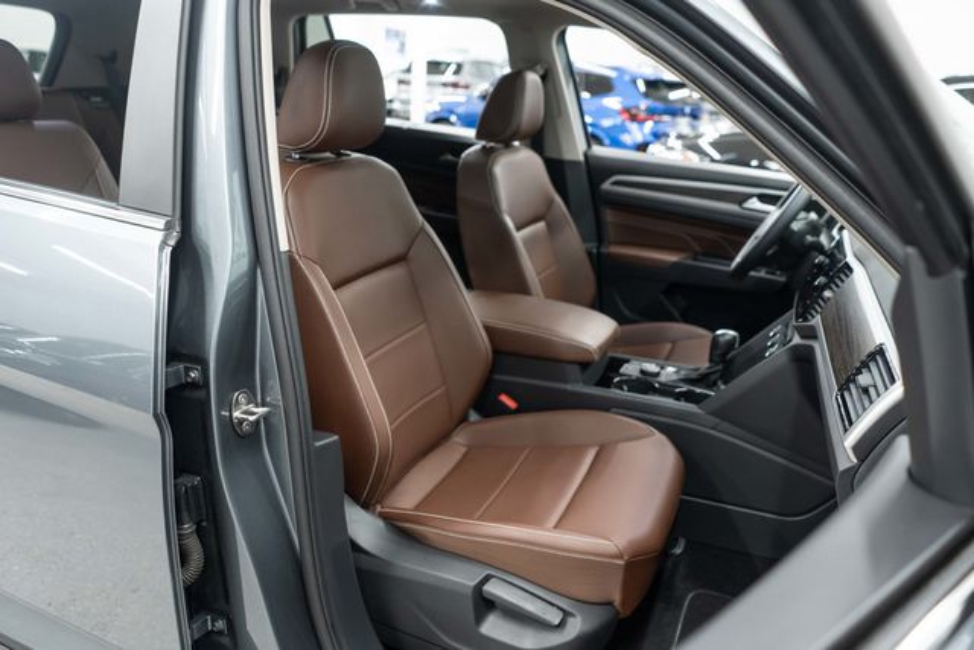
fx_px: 758
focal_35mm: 28
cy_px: 325
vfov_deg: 46.4
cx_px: 487
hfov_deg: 65.5
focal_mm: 28
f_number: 3.2
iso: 640
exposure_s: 1/40
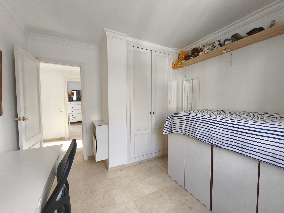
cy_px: 106
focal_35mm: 15
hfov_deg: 98.2
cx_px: 142
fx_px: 123
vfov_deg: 81.7
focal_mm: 1.91
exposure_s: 1/33.3
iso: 160
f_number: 2.2
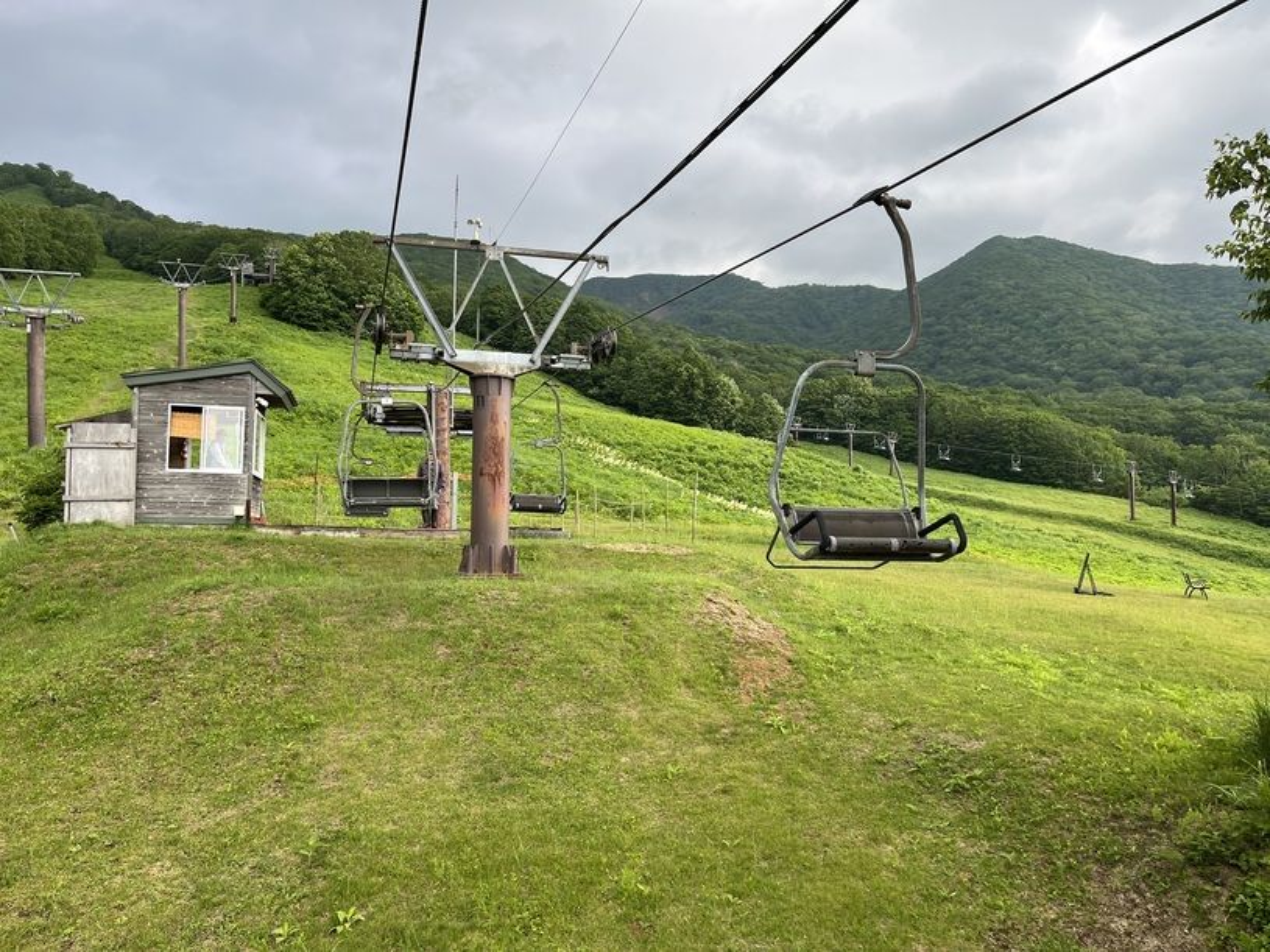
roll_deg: -0.2
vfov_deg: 53.1
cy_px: 476
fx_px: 954
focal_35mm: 26
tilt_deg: +3.8
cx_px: 635
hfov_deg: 67.3
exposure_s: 1/513
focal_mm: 5.1
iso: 50
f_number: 1.6
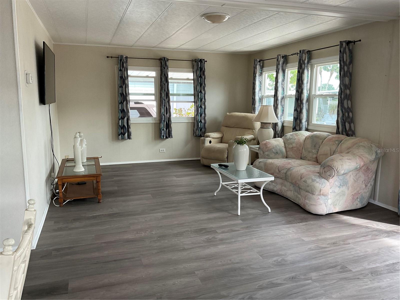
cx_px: 200
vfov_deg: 48.2
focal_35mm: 29
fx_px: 335
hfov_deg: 61.7
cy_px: 150
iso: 64
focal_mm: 3
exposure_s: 1/120
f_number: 1.8
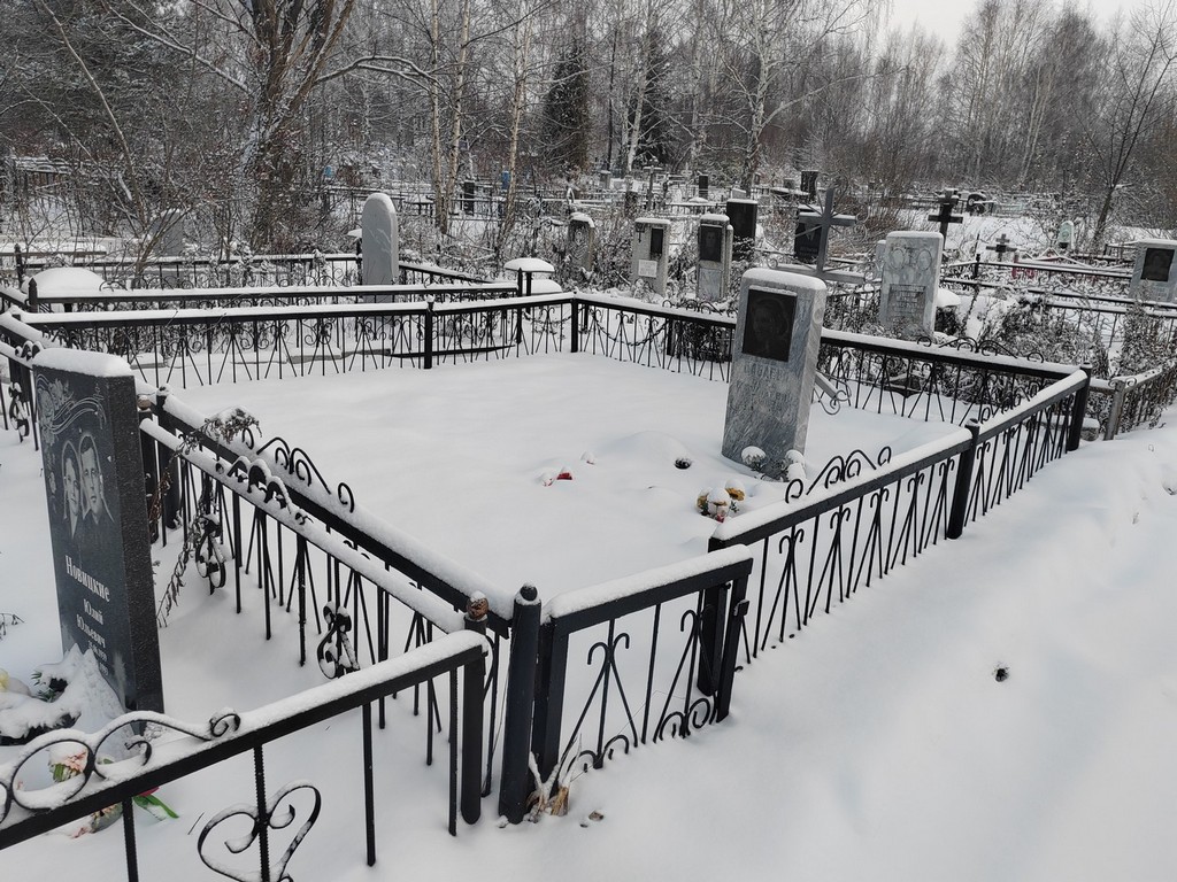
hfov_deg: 65.3
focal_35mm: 27
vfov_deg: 51.4
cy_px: 441
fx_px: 918
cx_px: 588
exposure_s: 1/119
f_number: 1.9
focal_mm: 5.52
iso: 116
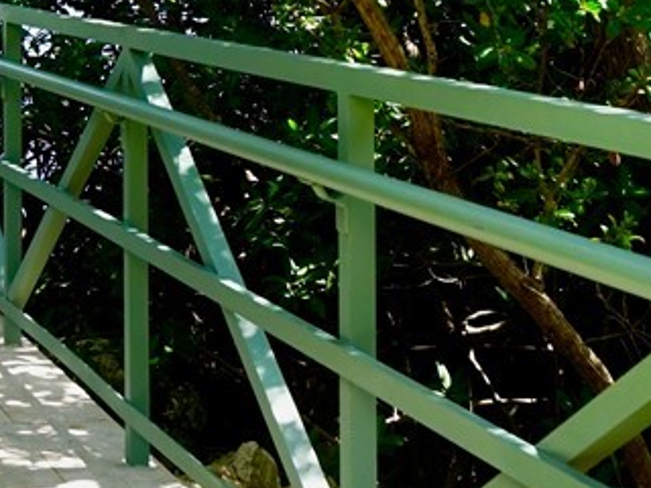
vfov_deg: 13.9
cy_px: -178
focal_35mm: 102
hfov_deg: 17.9
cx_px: -216
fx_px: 1918
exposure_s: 1/80
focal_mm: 20
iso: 100
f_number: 8
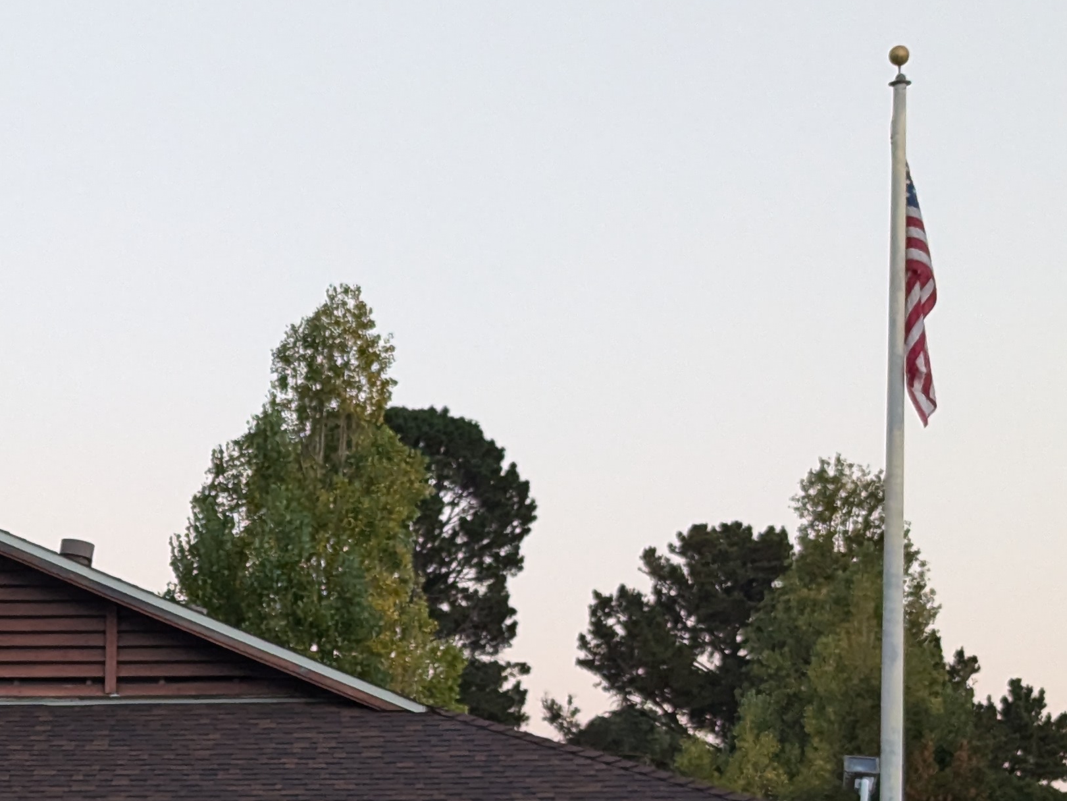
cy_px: 929
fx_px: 3730
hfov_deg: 15.9
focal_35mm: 121
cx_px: -38
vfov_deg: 12.0
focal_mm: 6.81
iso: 210
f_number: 1.85
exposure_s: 1/170
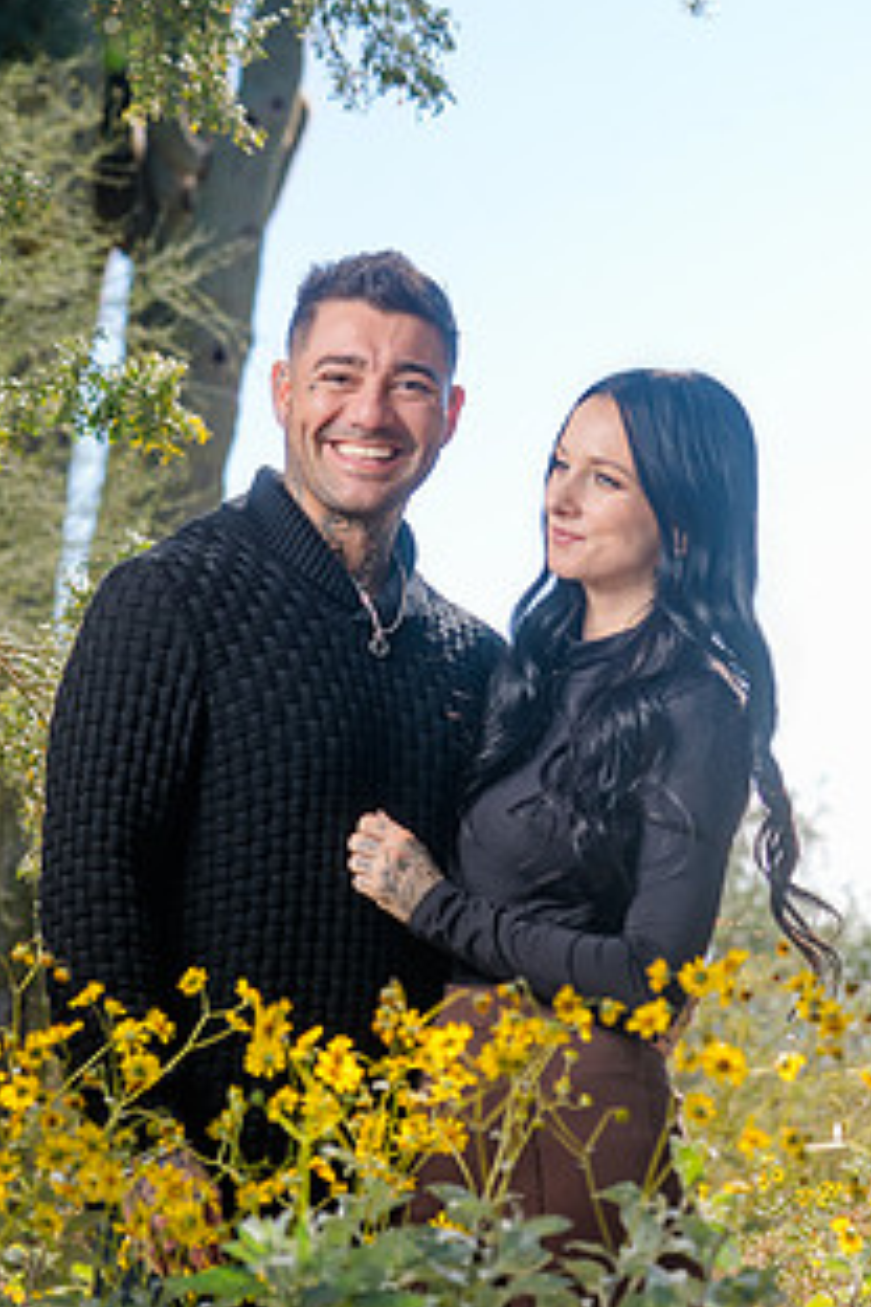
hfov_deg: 10.8
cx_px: 377
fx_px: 4609
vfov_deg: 16.1
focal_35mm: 127
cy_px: 884
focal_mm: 88
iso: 100
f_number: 5.6
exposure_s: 1/250
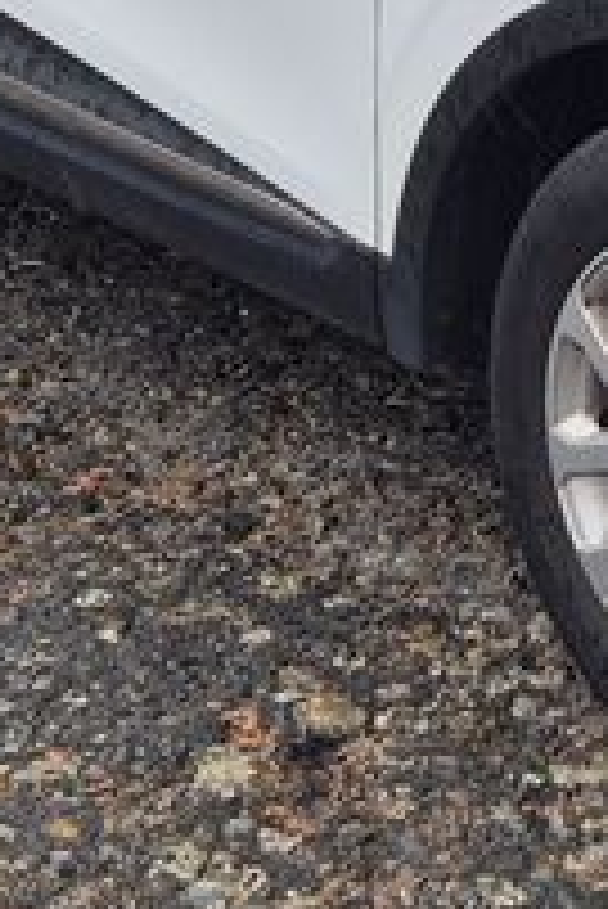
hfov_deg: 11.0
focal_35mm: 121
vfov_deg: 16.6
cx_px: 824
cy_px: 27
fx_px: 3060
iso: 40
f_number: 1.8
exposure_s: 1/180
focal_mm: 5.4
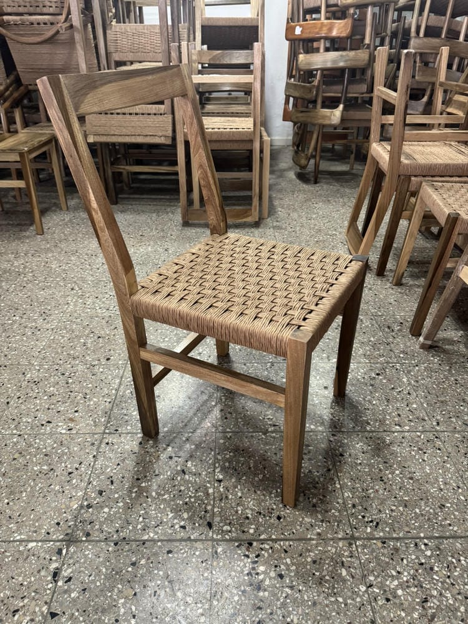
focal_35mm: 24
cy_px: 312
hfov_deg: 56.8
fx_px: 433
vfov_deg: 71.6
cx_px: 234
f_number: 1.78
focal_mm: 6.76
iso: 320
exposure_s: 1/50
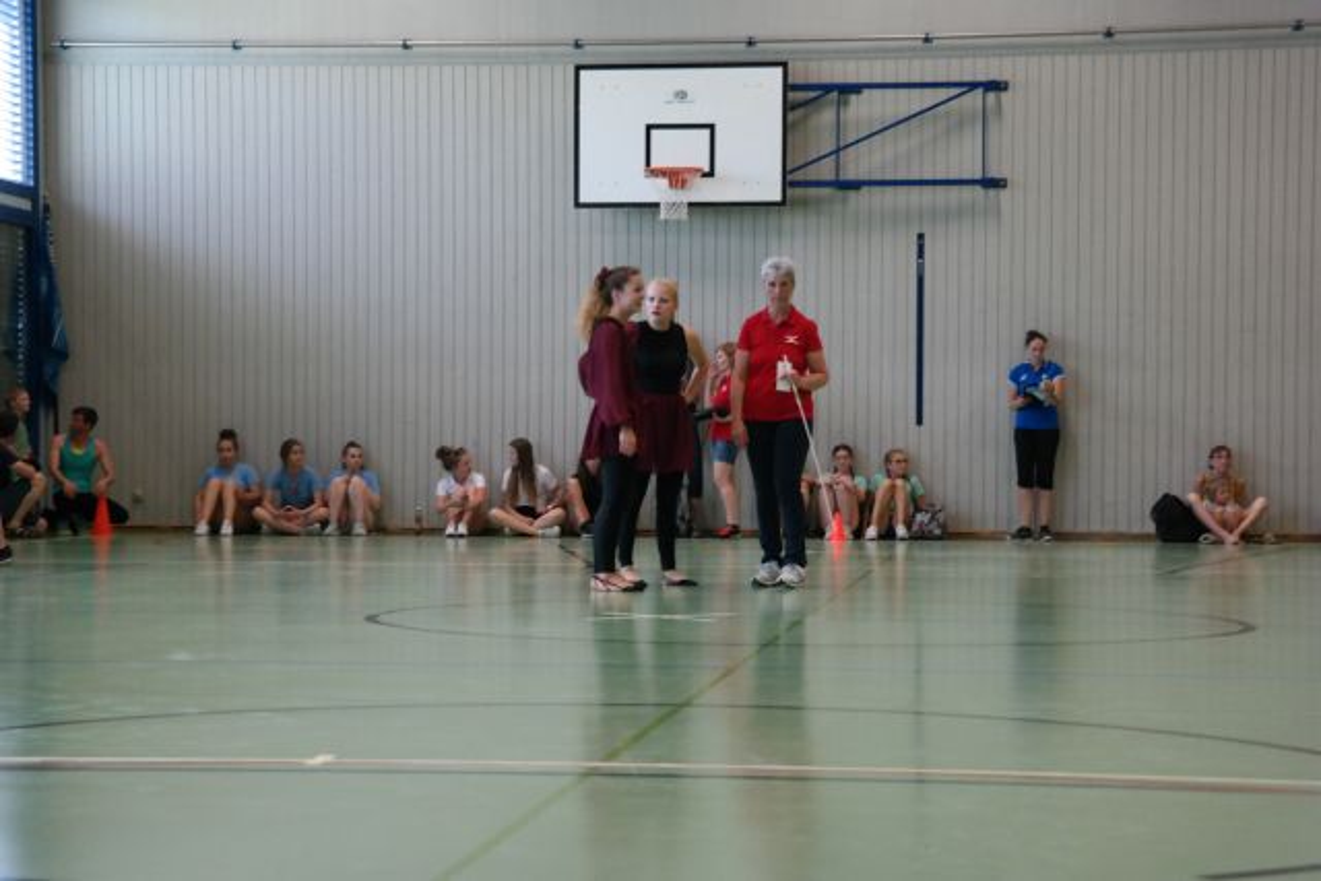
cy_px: 440
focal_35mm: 84
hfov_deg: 24.2
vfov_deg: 16.3
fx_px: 3083
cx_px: 660
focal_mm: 55
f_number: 5.6
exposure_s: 1/80
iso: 1600
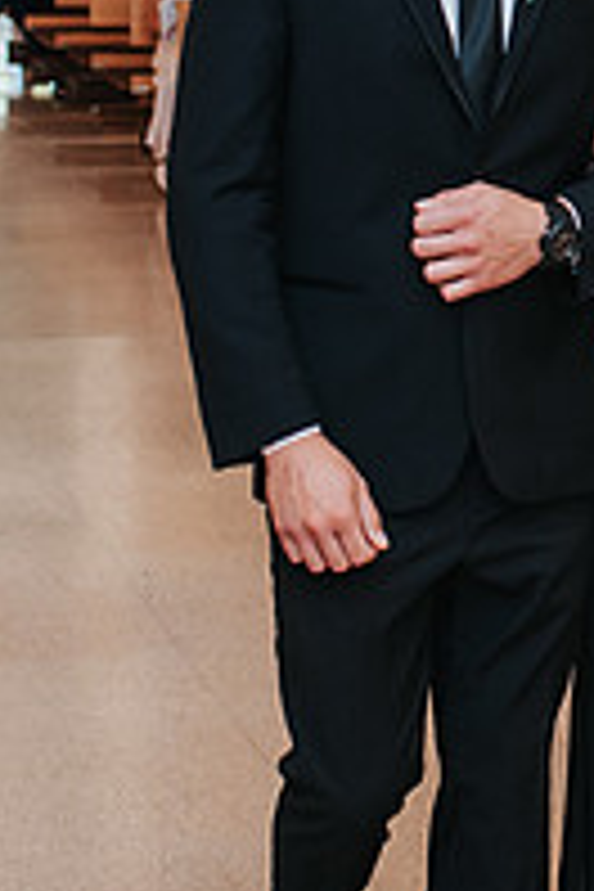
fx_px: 3069
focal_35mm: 124
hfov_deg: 11.0
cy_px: 24
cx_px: 596
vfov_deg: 16.2
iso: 1000
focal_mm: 35
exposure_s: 1/125
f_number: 2.8
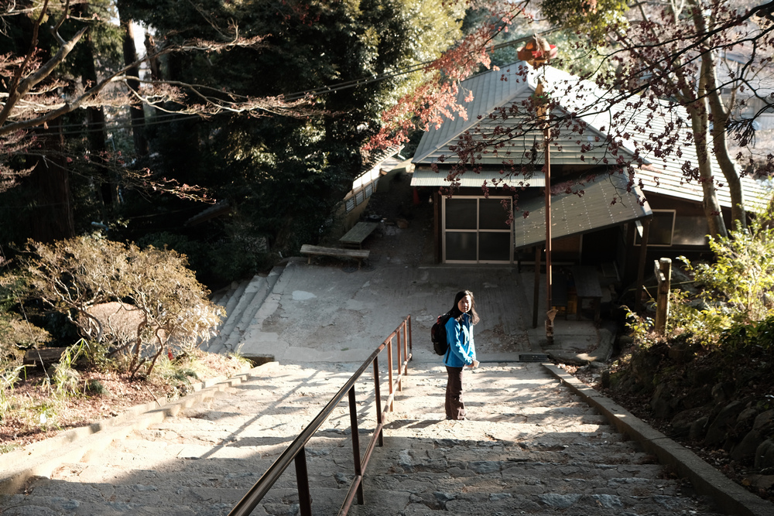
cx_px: 387
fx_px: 753
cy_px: 258
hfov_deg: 54.4
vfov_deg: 37.9
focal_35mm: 35
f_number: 4
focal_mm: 23
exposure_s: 1/85
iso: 200
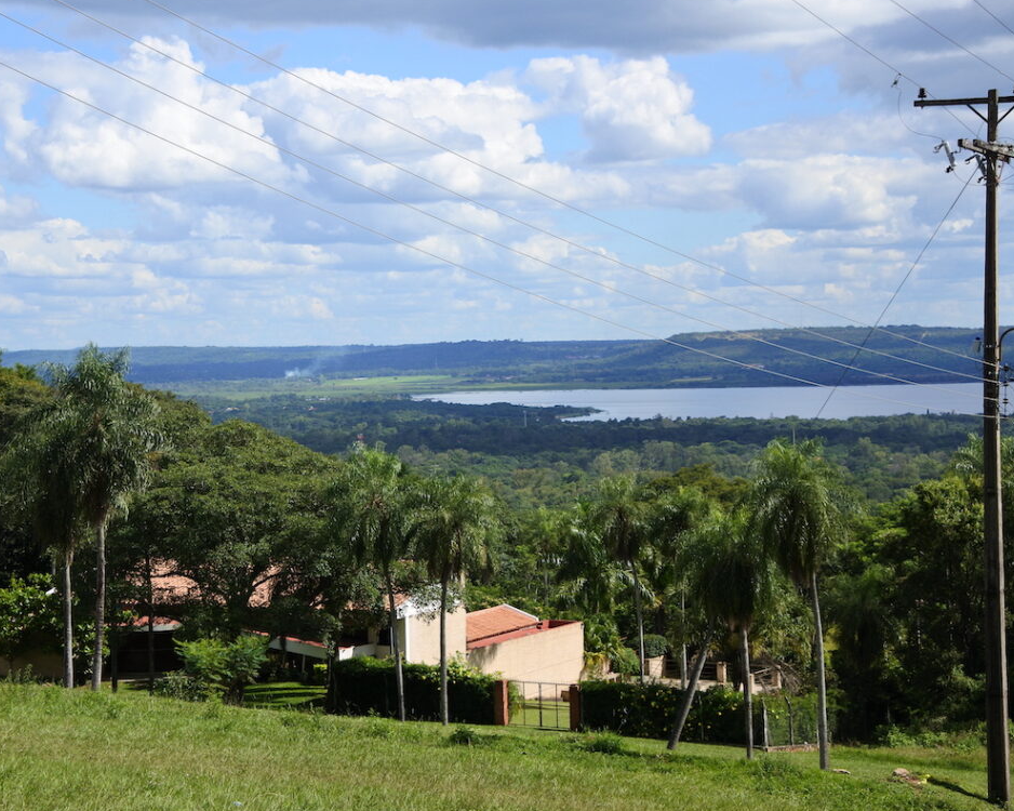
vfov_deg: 18.9
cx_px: 415
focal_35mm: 81
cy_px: 403
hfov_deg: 23.5
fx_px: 2430
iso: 160
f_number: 5.3
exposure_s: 1/800
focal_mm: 26.4
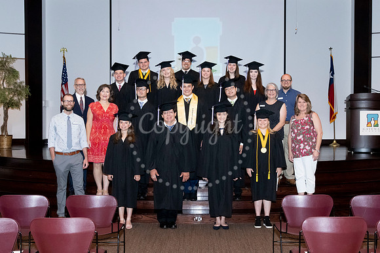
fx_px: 481
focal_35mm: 46
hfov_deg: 43.1
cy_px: 128
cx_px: 196
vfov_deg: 29.5
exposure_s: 1/200
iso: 6400
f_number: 8
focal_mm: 35
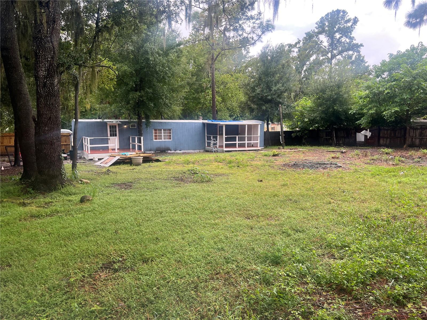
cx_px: 214
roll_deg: +0.2
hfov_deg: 67.3
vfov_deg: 53.1
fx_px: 321
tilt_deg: -6.8
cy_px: 160
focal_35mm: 26
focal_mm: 5.7
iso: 50
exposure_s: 1/371
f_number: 1.5
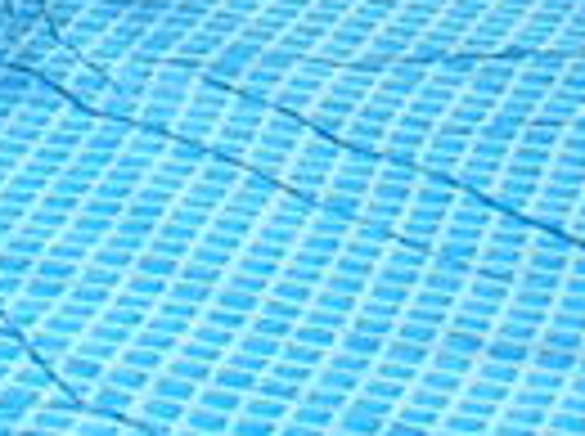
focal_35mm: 293
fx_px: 4942
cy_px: 76
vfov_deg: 5.1
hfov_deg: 6.5
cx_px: -801
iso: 50
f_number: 2.8
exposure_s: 1/1100
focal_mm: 5.8
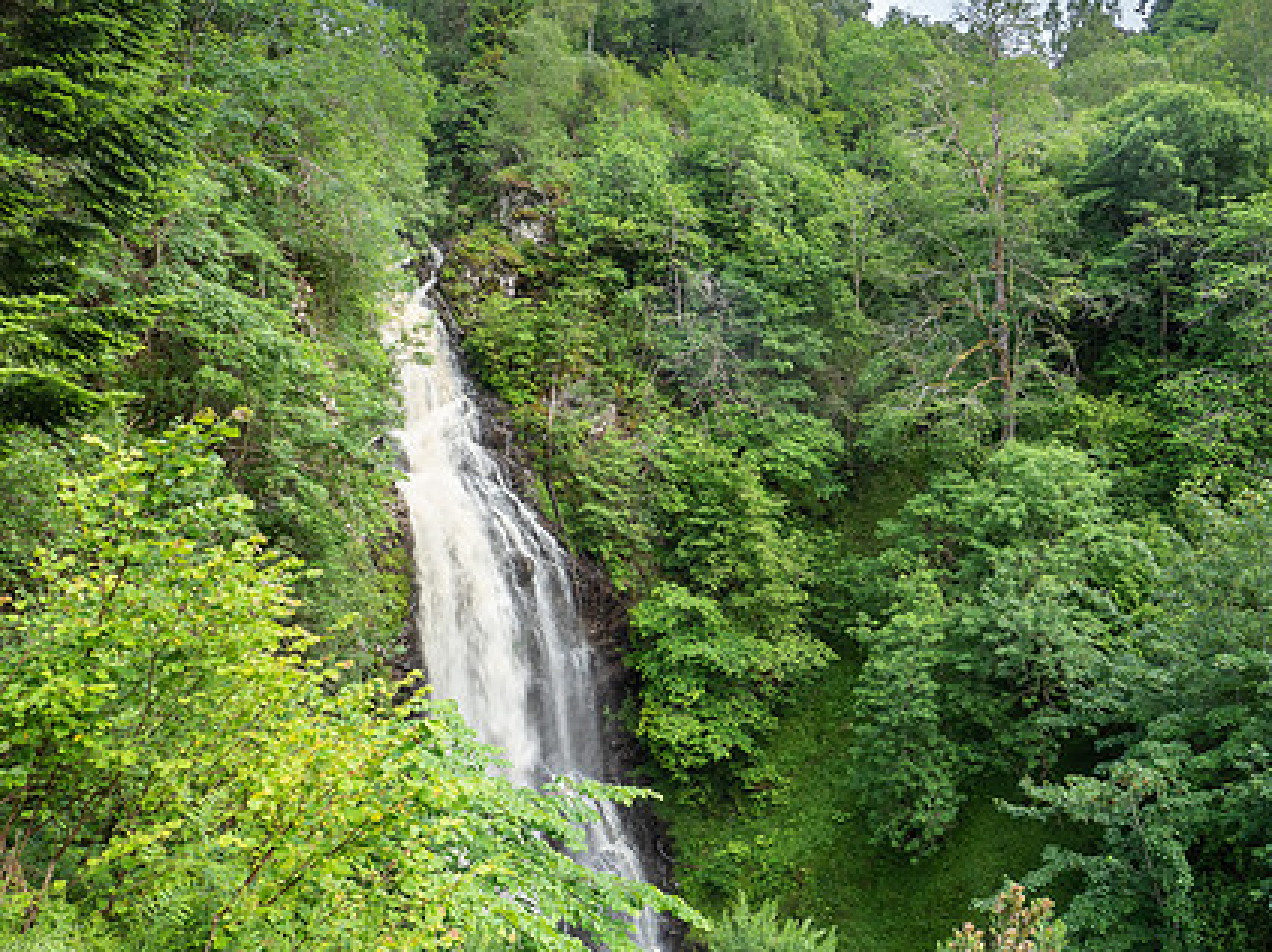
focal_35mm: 33
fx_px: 1212
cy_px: 408
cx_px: 735
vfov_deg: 42.8
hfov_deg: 55.1
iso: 200
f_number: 7.1
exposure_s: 1/30
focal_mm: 12
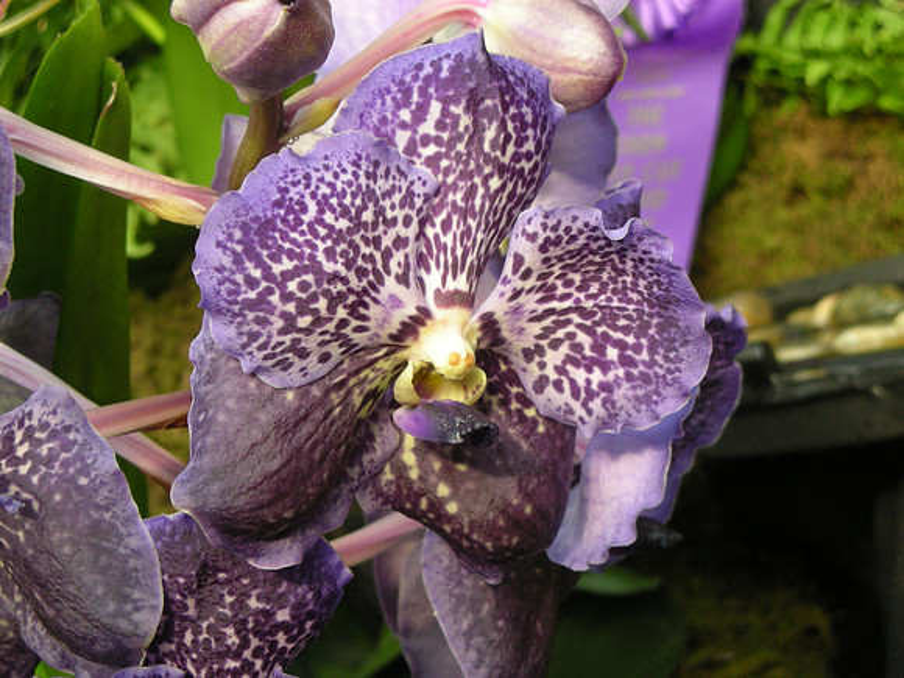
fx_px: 2742
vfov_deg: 14.1
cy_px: 339
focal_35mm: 105
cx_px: 452
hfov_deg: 18.7
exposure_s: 1/73.3
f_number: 4.7
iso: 143
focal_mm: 17.1
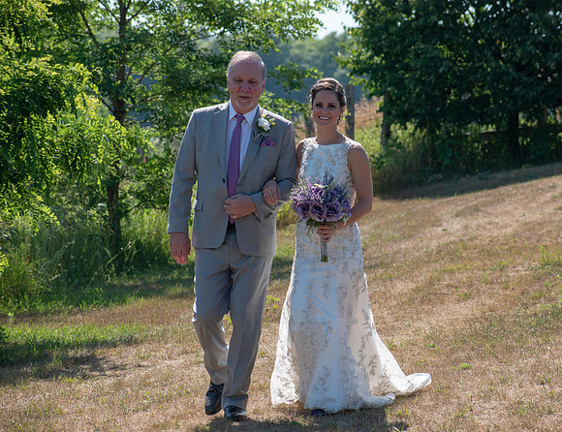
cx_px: 324
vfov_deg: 6.8
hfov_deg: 8.8
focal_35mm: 222
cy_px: 216
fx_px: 3645
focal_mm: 135
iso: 200
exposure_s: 1/800
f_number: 7.1
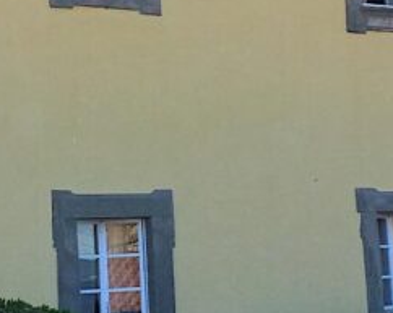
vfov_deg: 12.7
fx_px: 1394
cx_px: 136
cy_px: 28
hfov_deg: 16.0
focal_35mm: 120
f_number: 2.2
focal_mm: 4.15
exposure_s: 1/1522
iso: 32
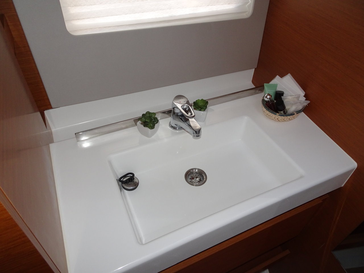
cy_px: 136
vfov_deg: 56.8
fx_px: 252
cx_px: 182
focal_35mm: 24
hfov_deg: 71.6
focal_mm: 4.1
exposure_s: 1/30
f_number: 3.5
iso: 200
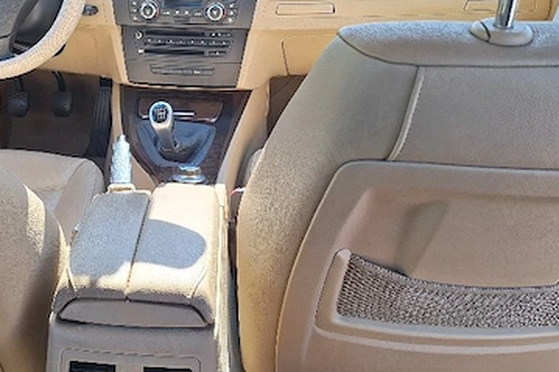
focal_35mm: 40
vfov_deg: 33.3
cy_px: 149
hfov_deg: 47.4
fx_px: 621
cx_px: 171
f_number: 1.8
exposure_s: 1/238
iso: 40
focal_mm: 5.54
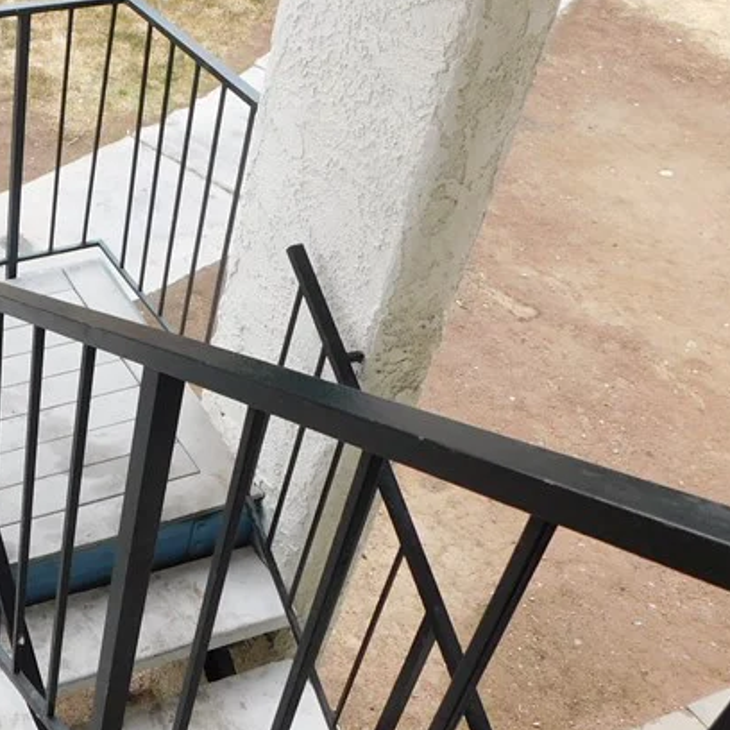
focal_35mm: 51
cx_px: -32
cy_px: 367
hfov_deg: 30.5
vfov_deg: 33.4
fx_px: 1217
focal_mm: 4
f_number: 3
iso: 125
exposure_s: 1/500
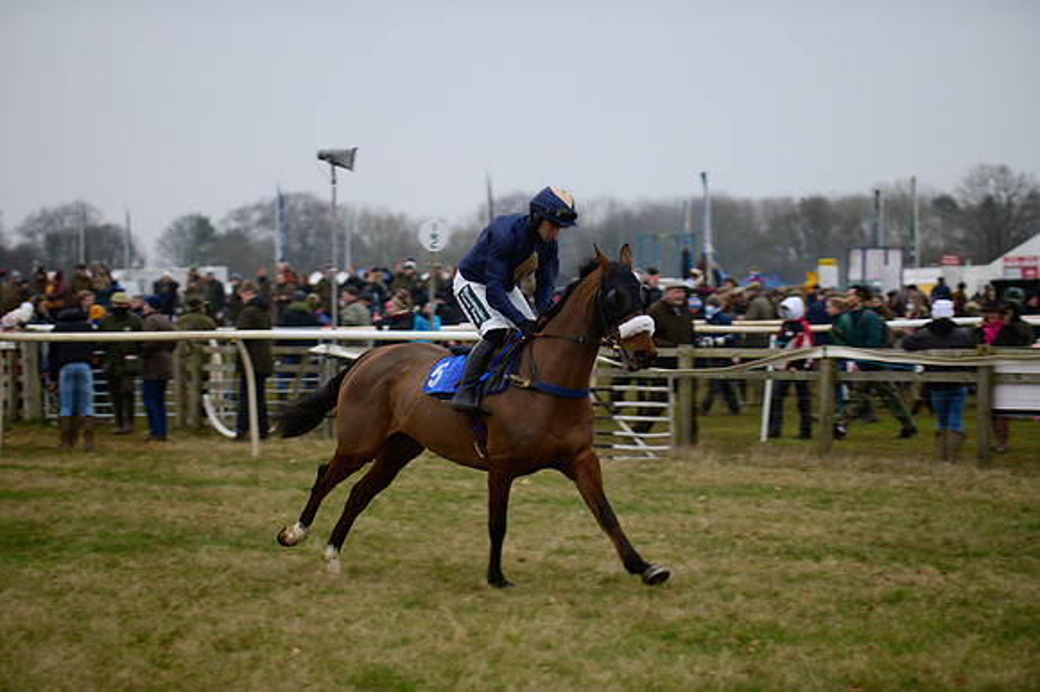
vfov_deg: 11.4
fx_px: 3465
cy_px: 346
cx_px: 520
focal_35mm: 120
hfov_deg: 17.1
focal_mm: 120
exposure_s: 1/250
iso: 1250
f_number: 4
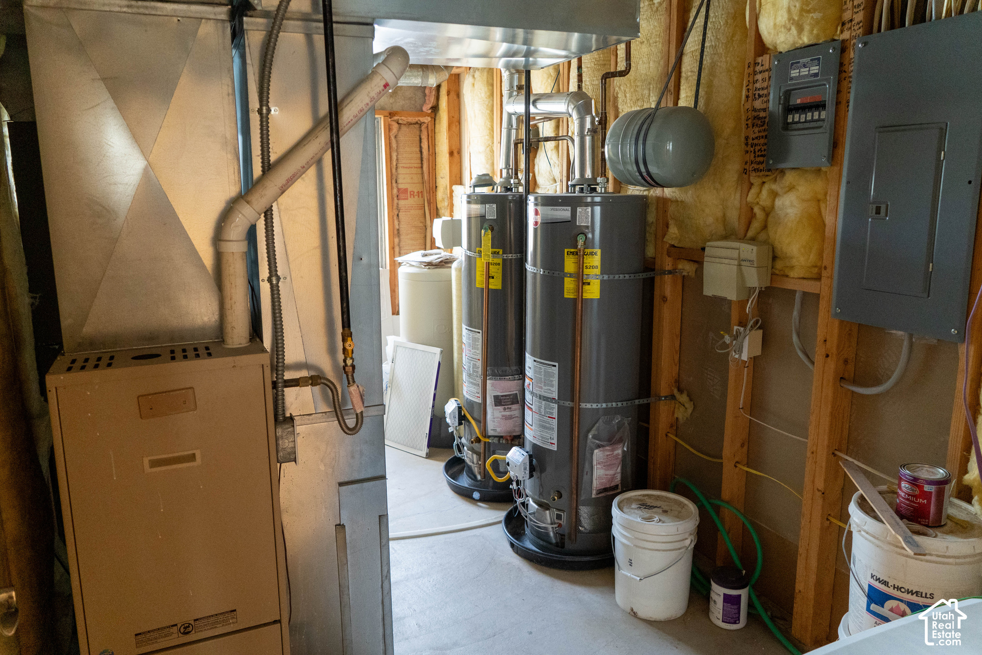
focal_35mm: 26
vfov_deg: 49.5
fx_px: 709
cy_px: 328
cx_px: 491
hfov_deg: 69.4
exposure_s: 1/160
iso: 5000
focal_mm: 26
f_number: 4
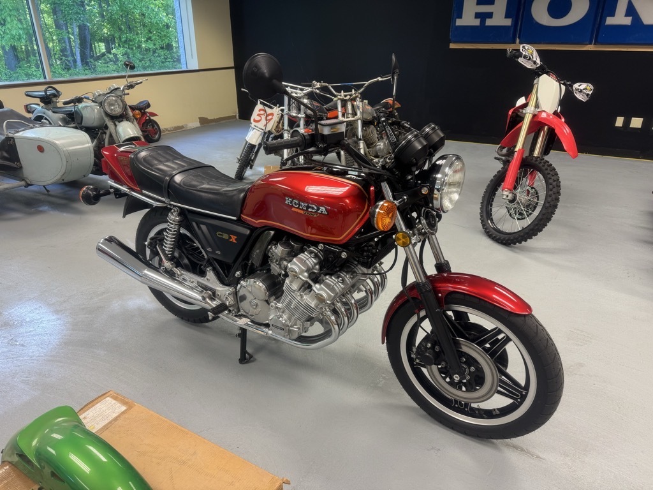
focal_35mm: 24
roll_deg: +0.3
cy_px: 245
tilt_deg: -25.0
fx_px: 453
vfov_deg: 56.8
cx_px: 326
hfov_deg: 71.6
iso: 125
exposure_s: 1/60
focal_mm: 6.76
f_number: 1.78
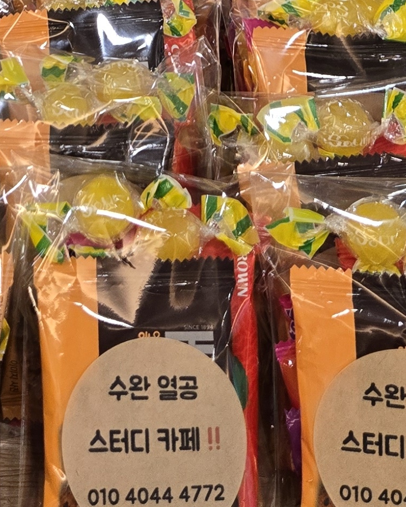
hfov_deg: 15.8
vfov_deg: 16.7
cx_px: -34
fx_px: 1427
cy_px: -412
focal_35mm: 95
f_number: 1.8
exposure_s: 1/120
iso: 125
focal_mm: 5.4
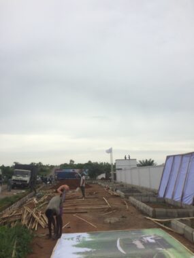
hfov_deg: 48.2
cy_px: 129
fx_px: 217
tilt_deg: +12.8
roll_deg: +2.6
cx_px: 97
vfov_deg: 61.7
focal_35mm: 29
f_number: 2.2
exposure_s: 1/2160
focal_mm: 4.15
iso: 32
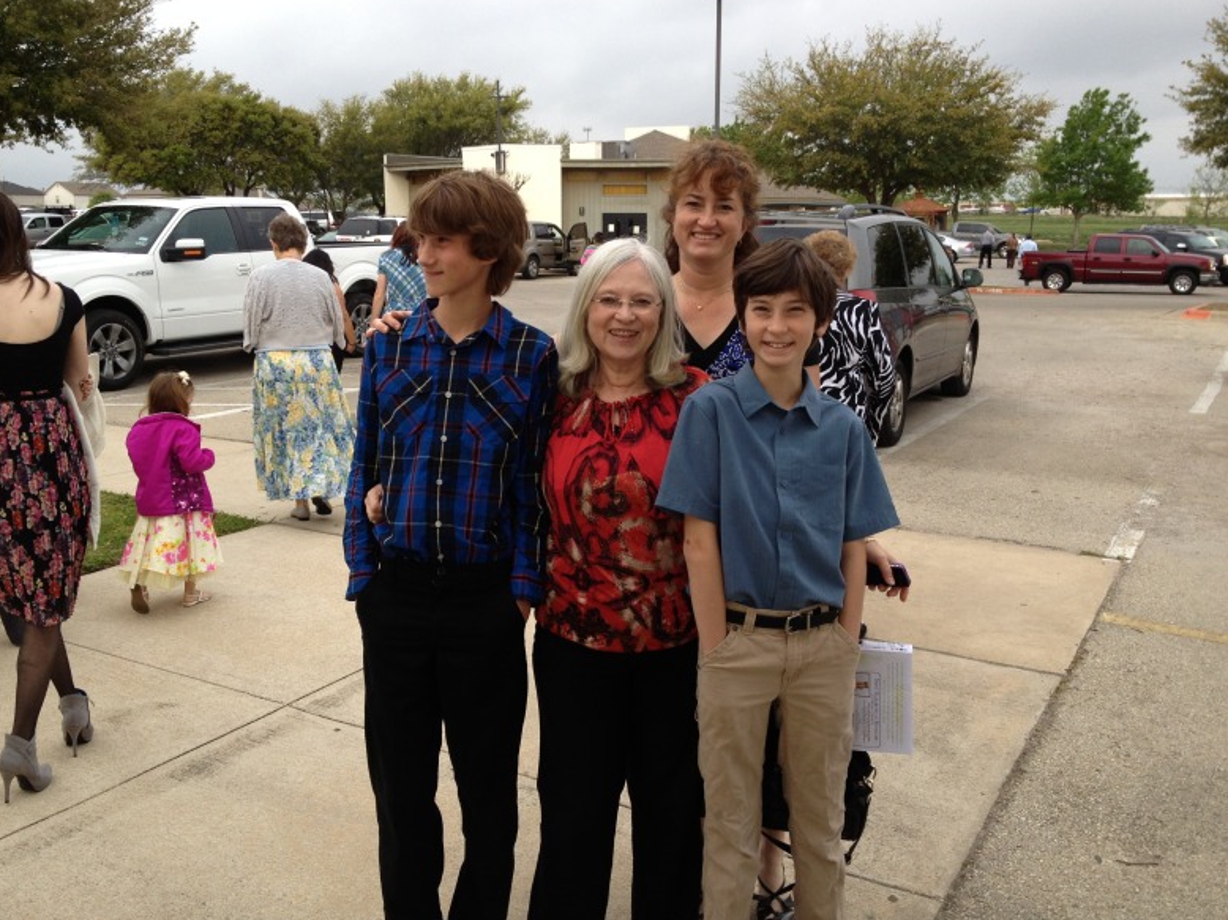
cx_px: 598
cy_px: 464
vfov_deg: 39.6
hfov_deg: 51.4
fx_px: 1277
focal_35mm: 36
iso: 50
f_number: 2.4
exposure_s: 1/317
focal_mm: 4.28
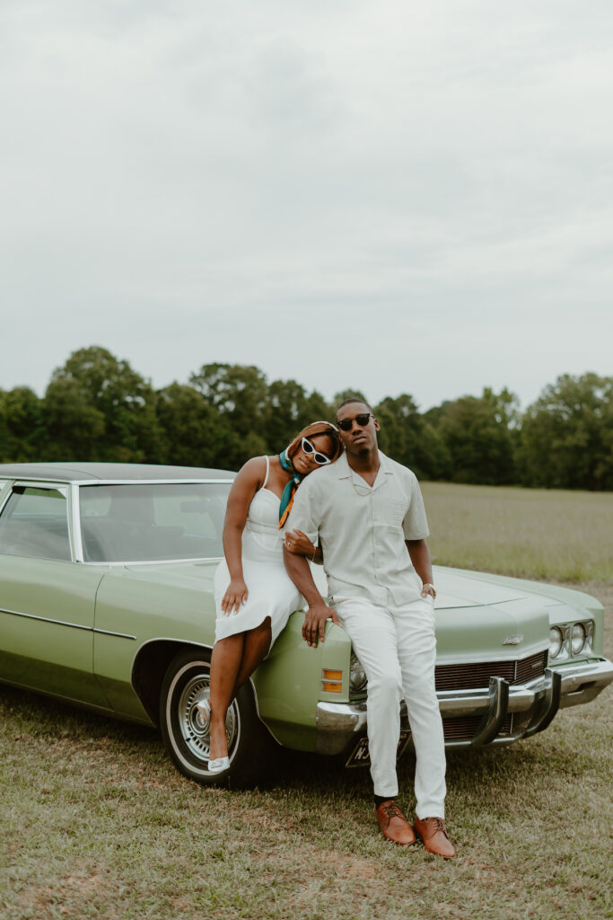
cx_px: 306
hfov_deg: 27.0
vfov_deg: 39.6
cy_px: 460
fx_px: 1277
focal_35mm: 50
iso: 100
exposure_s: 1/320
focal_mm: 50
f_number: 2.2
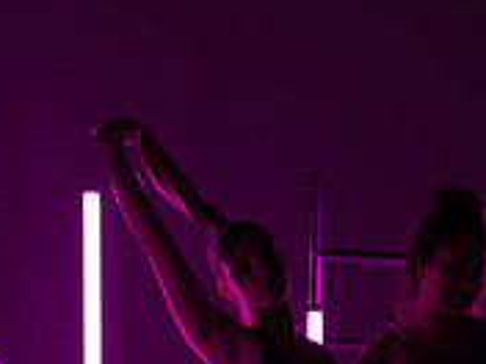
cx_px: 588
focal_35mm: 109
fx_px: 1530
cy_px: 525
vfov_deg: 12.9
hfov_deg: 17.2
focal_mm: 41.8
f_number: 5.6
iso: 800
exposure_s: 1/40
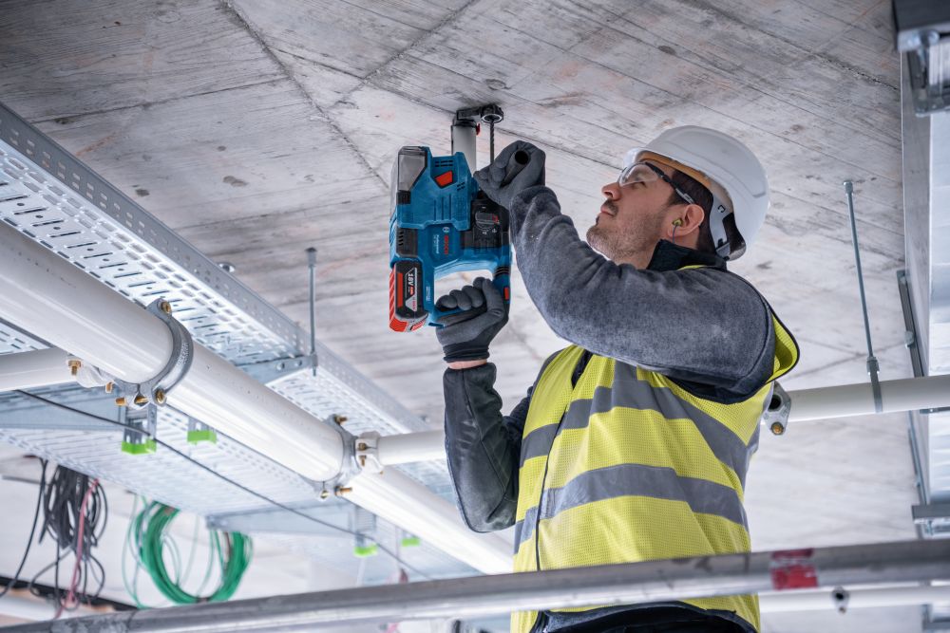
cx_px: 475
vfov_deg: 24.6
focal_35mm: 55
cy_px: 316
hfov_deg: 36.2
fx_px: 1451
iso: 320
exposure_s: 1/160
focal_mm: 55
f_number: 2.8
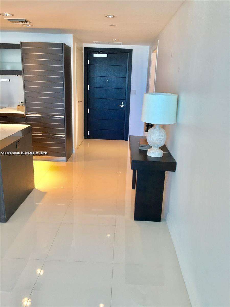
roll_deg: -2.5
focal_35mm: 29
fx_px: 257
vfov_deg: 61.7
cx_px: 115
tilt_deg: -16.4
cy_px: 154
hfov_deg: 48.2
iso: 40
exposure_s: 1/30
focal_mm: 4.15
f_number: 2.2
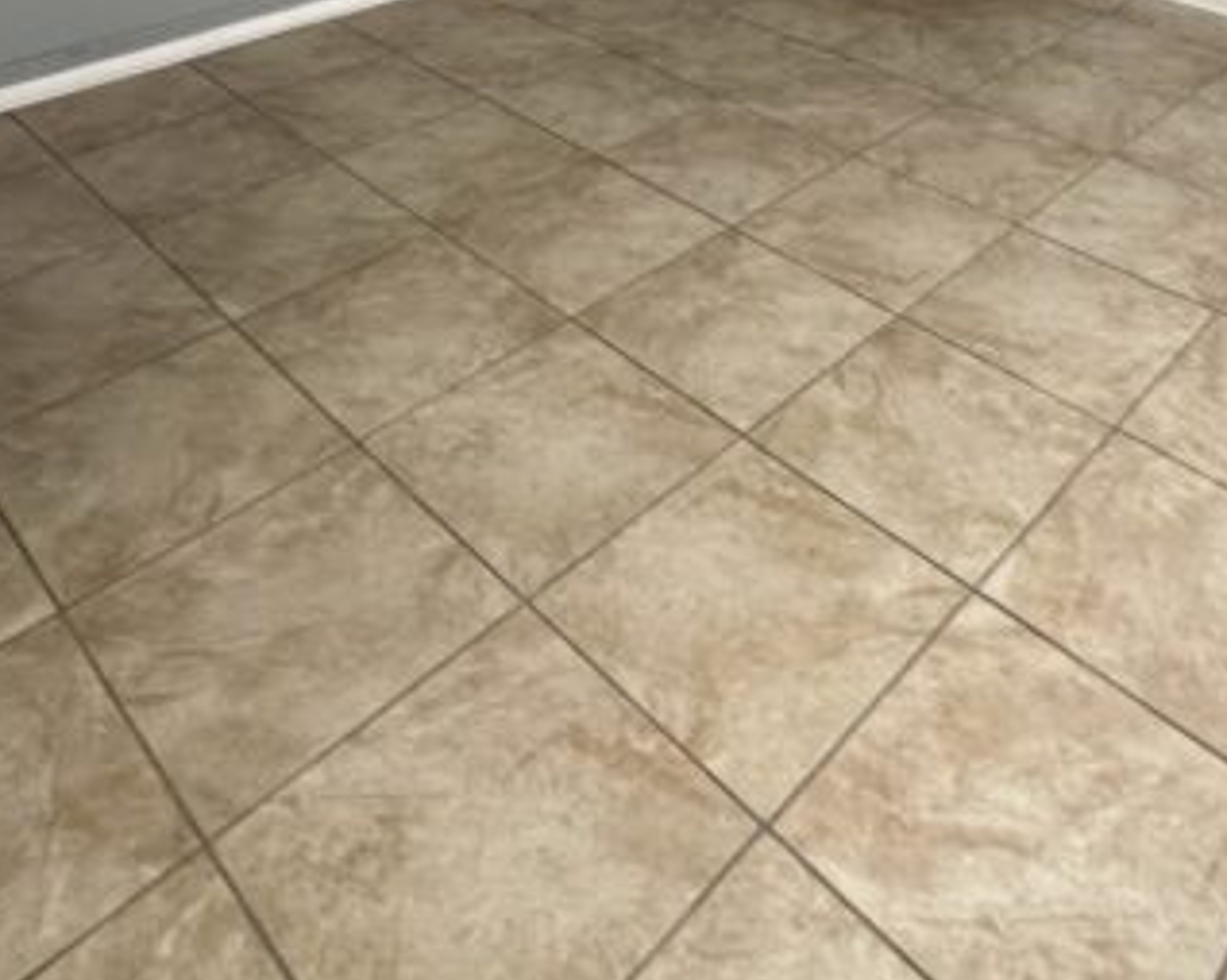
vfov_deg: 37.3
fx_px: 1198
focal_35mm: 33
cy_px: -100
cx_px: 752
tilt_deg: -14.3
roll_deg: -1.9
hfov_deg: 53.8
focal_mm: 2.22
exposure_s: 1/60
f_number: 2.2
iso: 250
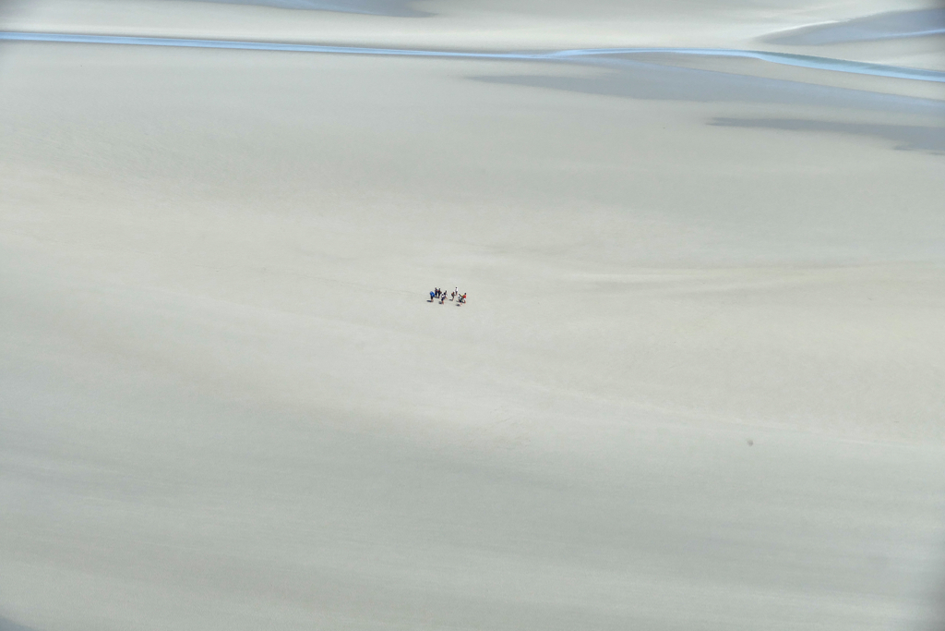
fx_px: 2415
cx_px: 472
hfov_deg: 22.1
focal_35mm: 92
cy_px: 316
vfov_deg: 14.9
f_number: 4
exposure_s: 1/2000
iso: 125
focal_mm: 33.5
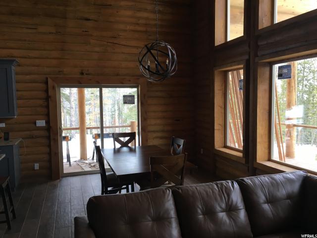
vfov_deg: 48.2
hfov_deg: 61.7
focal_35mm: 29
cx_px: 158
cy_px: 119
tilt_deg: -4.8
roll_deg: +0.2
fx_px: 266
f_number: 2.2
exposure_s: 1/30
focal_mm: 4.15
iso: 25
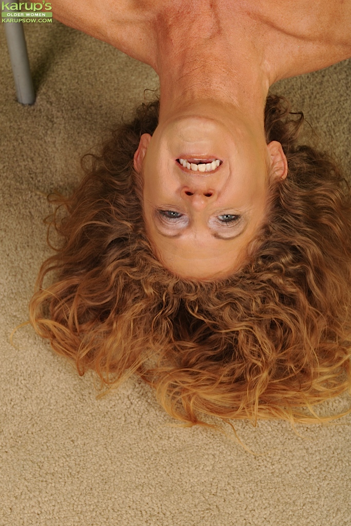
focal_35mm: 99
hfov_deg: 13.8
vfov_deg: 20.6
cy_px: 263
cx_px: 176
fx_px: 1447
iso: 125
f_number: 8
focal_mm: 66
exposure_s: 1/250
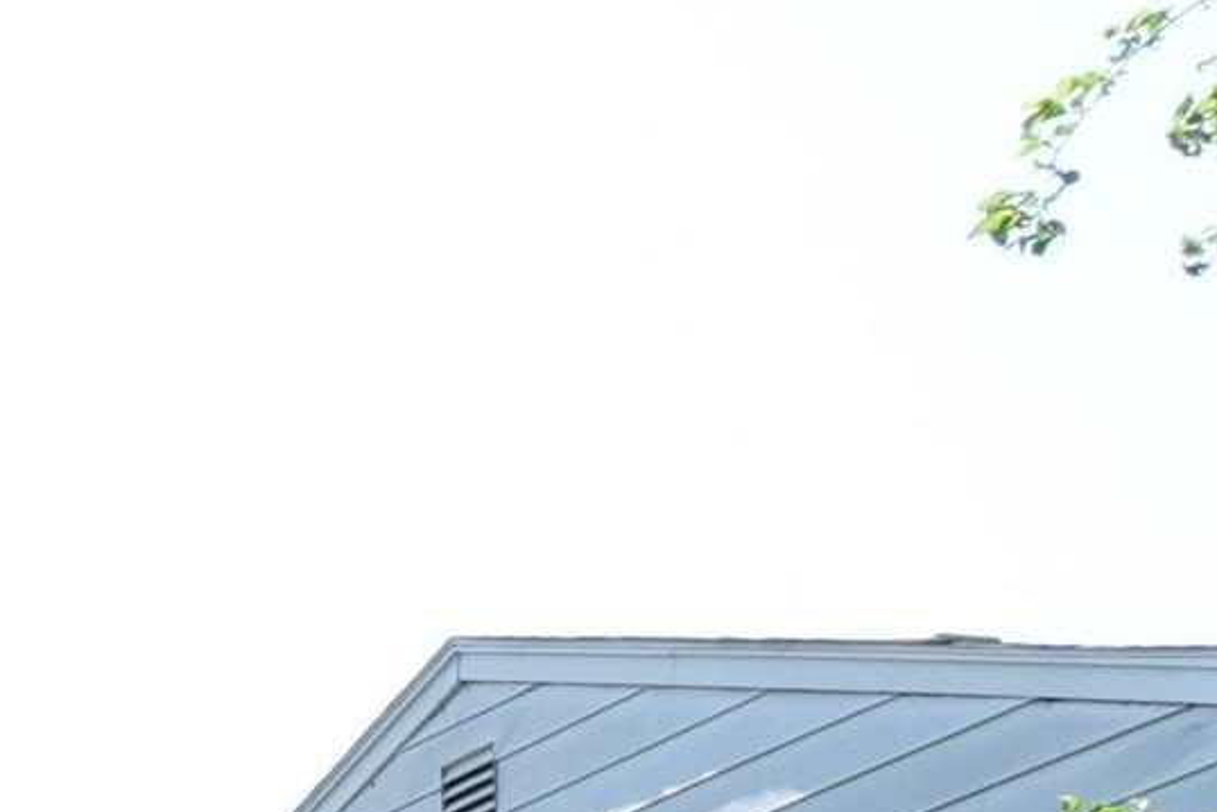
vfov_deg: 8.9
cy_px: 2020
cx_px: -1568
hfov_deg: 12.3
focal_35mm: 137
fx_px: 4632
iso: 125
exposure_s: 1/250
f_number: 5.6
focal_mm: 9.4
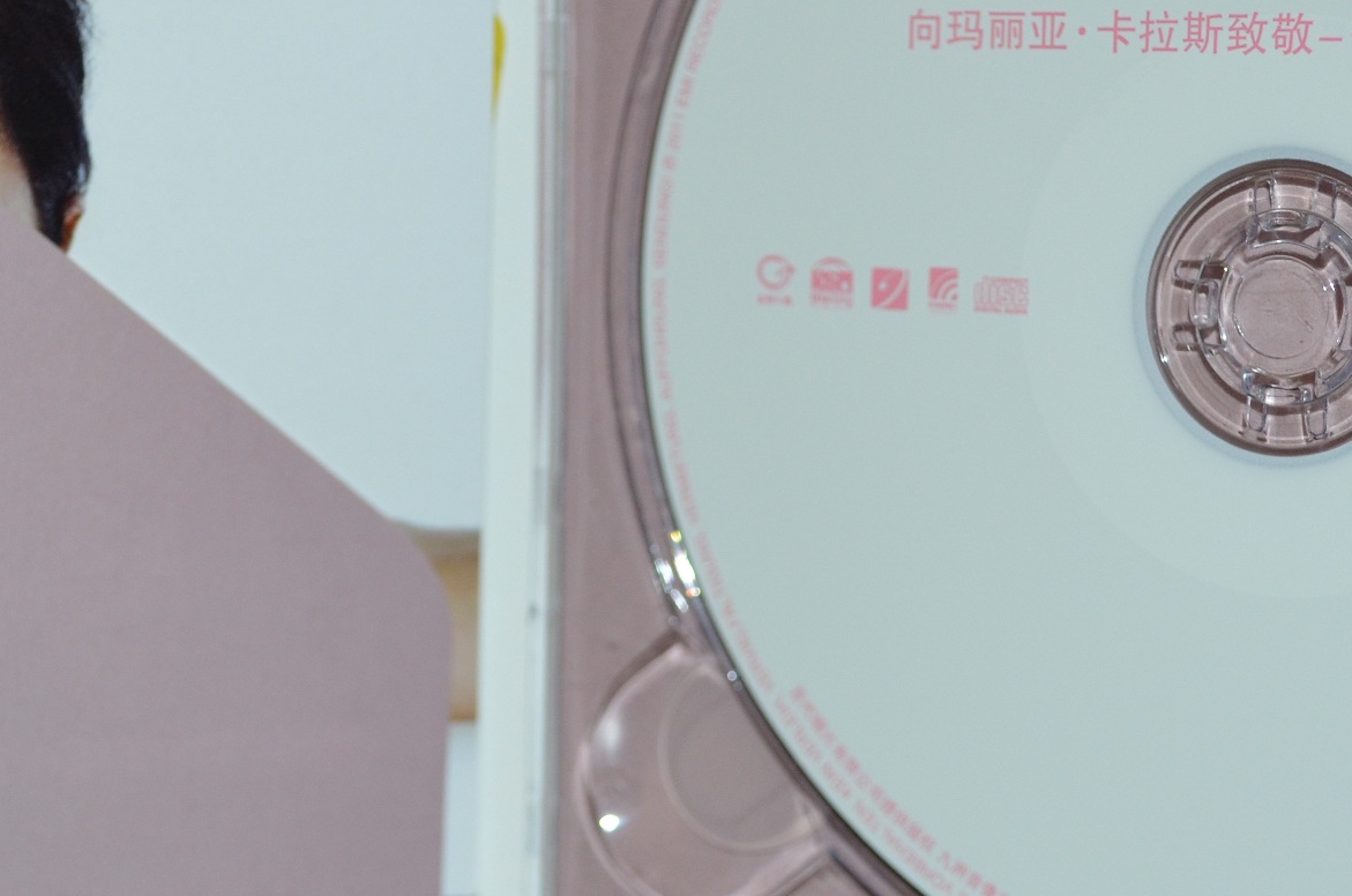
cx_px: 479
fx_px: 3786
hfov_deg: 20.2
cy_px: 532
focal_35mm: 101
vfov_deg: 13.5
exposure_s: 1/60
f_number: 4.8
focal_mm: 32
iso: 640
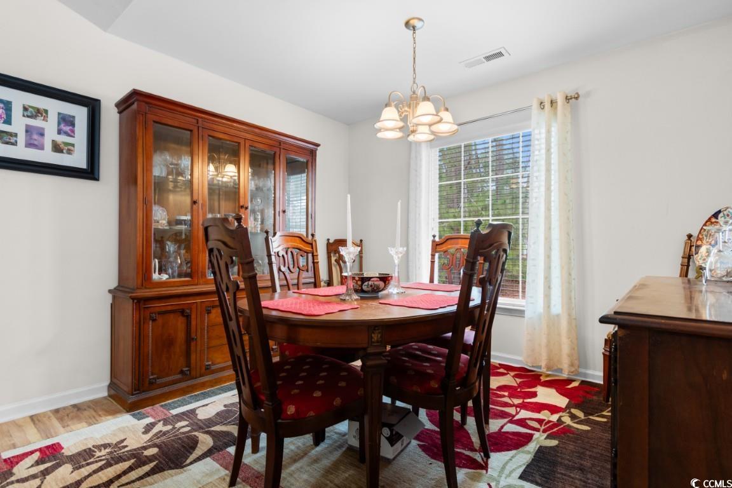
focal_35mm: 17
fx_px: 346
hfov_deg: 93.3
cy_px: 244
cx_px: 366
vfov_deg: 70.4
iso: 100
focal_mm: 11.5
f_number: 4.8
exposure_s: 2.5
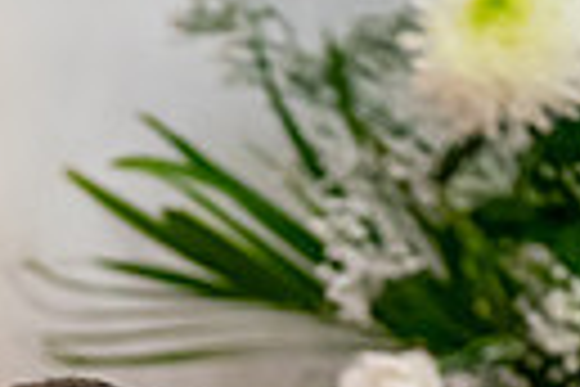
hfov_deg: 3.2
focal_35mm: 638
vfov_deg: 2.1
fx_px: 10278
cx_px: 94
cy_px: 1004
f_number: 5.6
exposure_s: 1/125
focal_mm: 121.8
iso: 6400
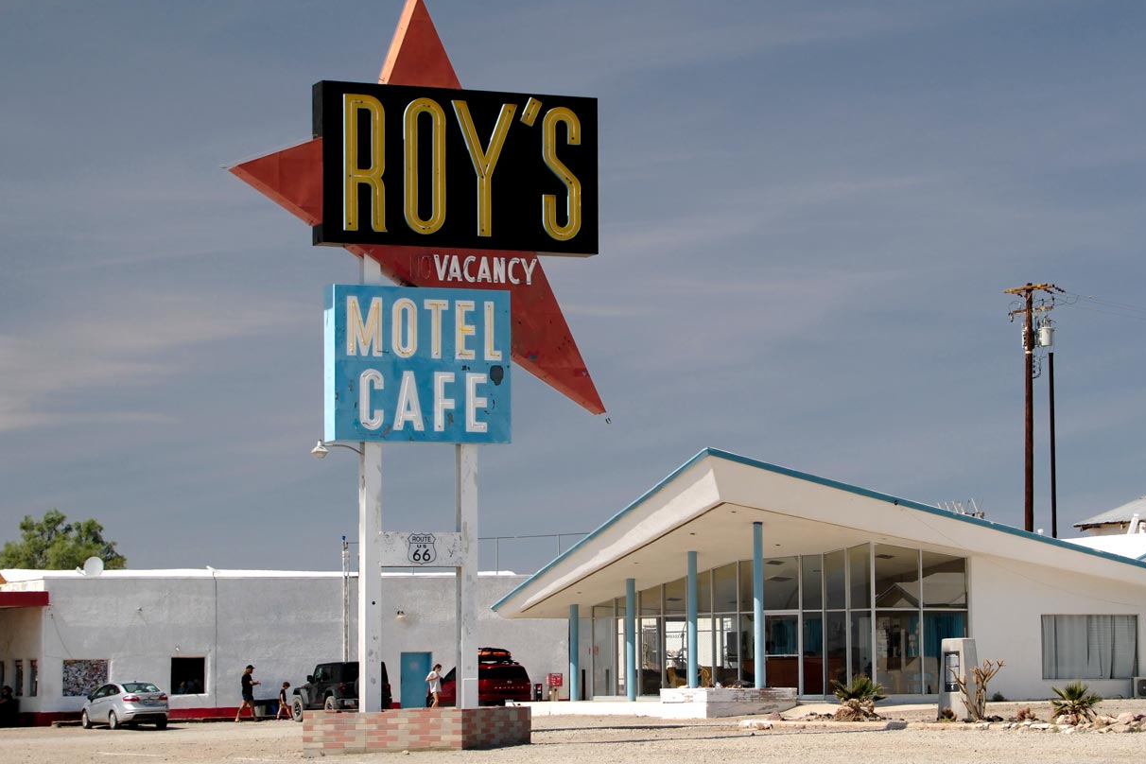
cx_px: 694
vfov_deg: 13.2
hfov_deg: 19.6
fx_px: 3310
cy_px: 359
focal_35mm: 104
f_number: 6.3
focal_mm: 56.2
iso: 400
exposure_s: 1/1000
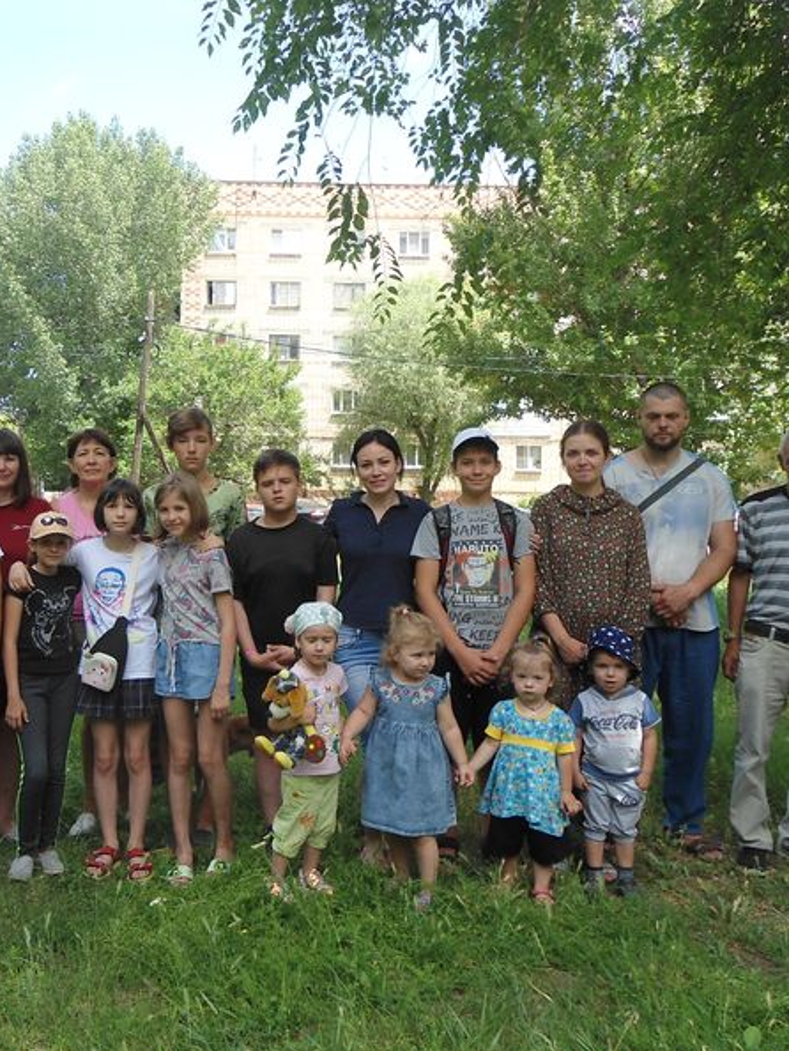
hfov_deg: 40.6
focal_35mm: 35
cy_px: 529
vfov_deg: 52.6
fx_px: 1063
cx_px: 322
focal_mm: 4.7
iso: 80
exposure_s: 1/320
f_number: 2.8
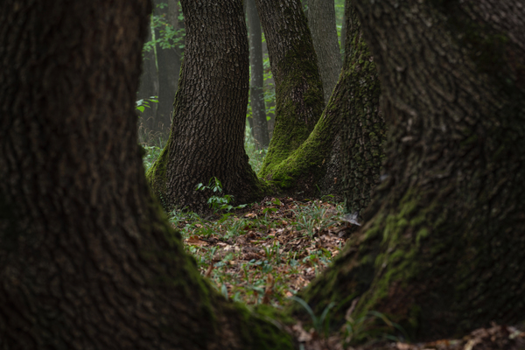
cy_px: 175
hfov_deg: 9.6
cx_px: 262
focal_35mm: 215
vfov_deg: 6.4
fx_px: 3135
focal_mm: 215
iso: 50
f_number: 13
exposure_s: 1.3
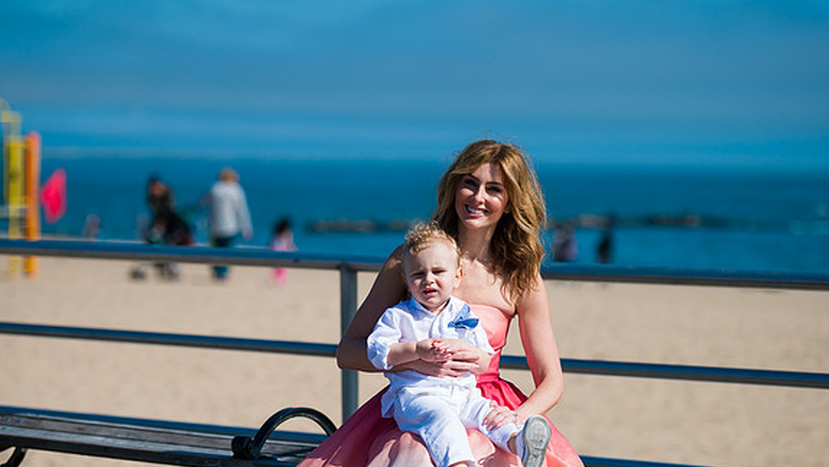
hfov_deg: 16.6
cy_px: 266
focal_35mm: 129
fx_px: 2836
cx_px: 417
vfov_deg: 9.4
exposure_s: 1/6400
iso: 200
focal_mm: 122
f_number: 3.2
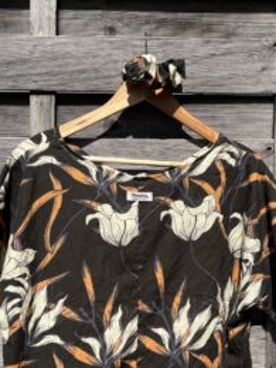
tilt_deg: -3.9
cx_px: 149
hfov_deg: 35.9
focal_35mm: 40
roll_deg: +0.2
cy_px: 243
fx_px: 425
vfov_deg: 46.1
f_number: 1.6
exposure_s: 1/5319
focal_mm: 5.1
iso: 50
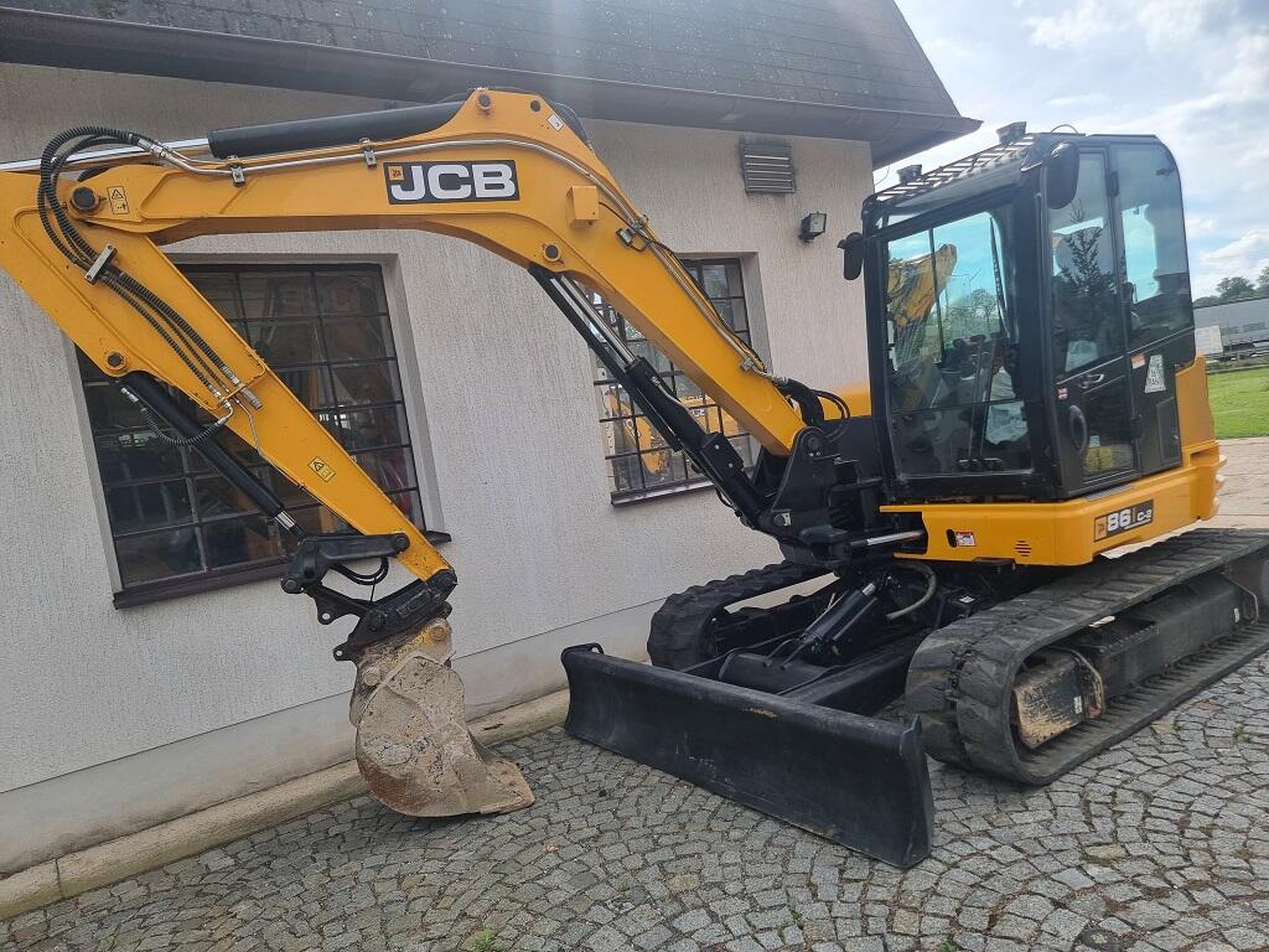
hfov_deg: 71.6
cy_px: 476
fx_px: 880
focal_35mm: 24
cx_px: 634
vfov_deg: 56.8
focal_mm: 6.7
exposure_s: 1/800
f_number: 1.8
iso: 50
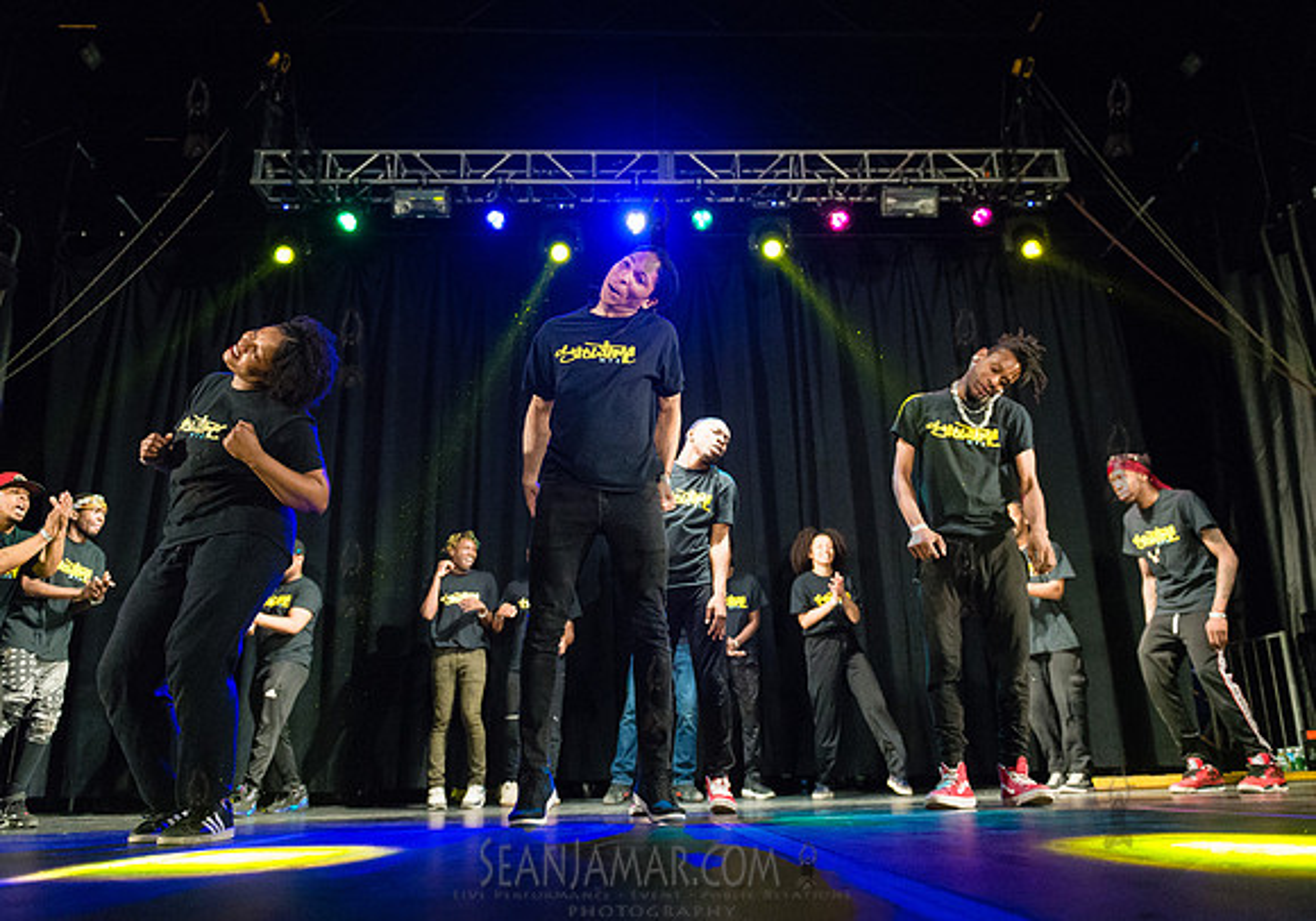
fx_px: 1030
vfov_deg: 48.2
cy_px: 426
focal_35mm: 28
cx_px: 672
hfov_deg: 65.1
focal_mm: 24
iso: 4000
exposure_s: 1/1000
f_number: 2.8
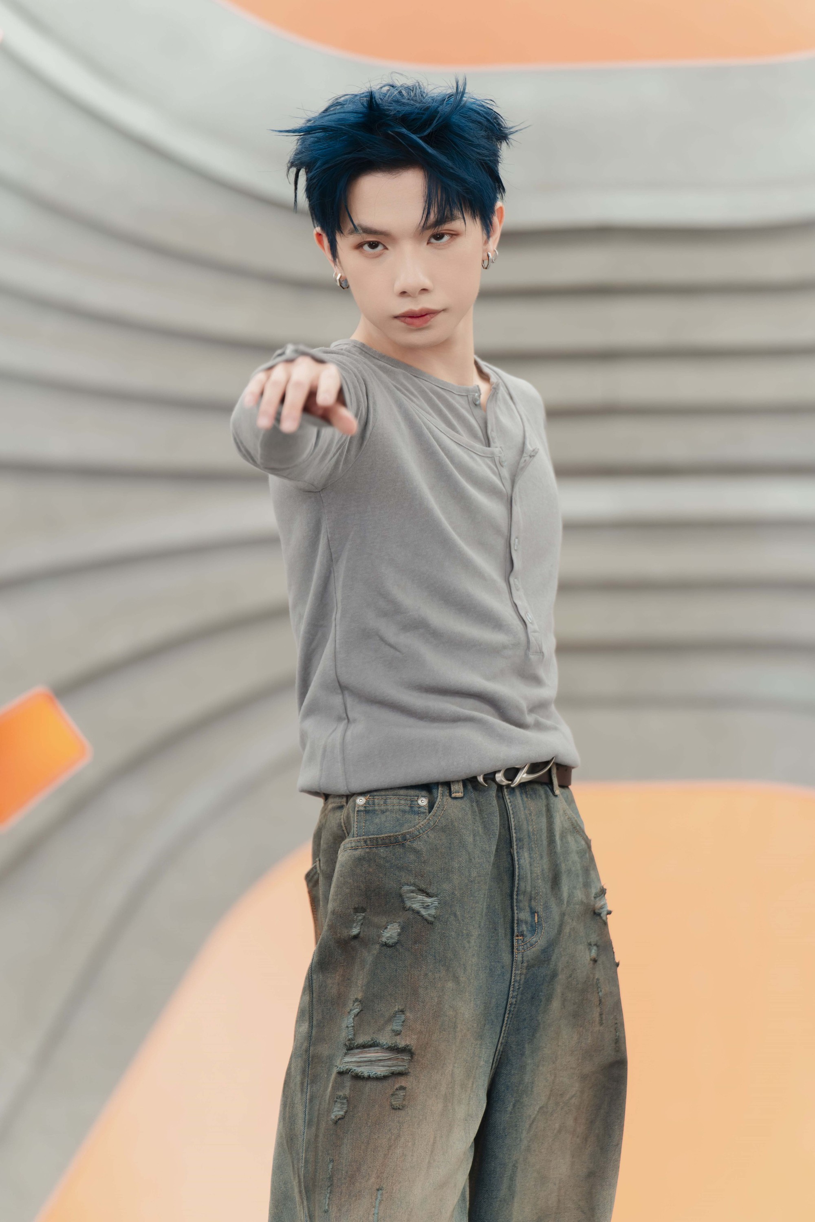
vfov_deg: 12.1
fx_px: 5772
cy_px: 611
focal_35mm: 170
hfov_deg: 8.1
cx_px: 408
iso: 500
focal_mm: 170
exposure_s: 1/250
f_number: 2.8
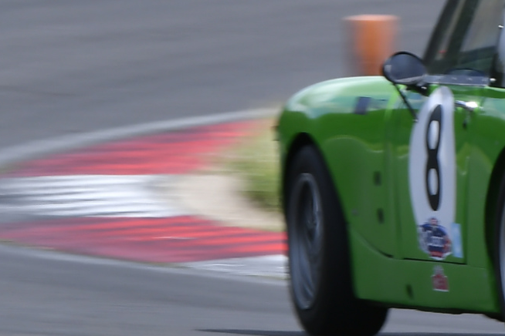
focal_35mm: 917
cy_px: -67
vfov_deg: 1.5
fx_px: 12862
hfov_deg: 2.2
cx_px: 590
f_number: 11
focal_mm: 200
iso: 160
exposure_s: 1/100
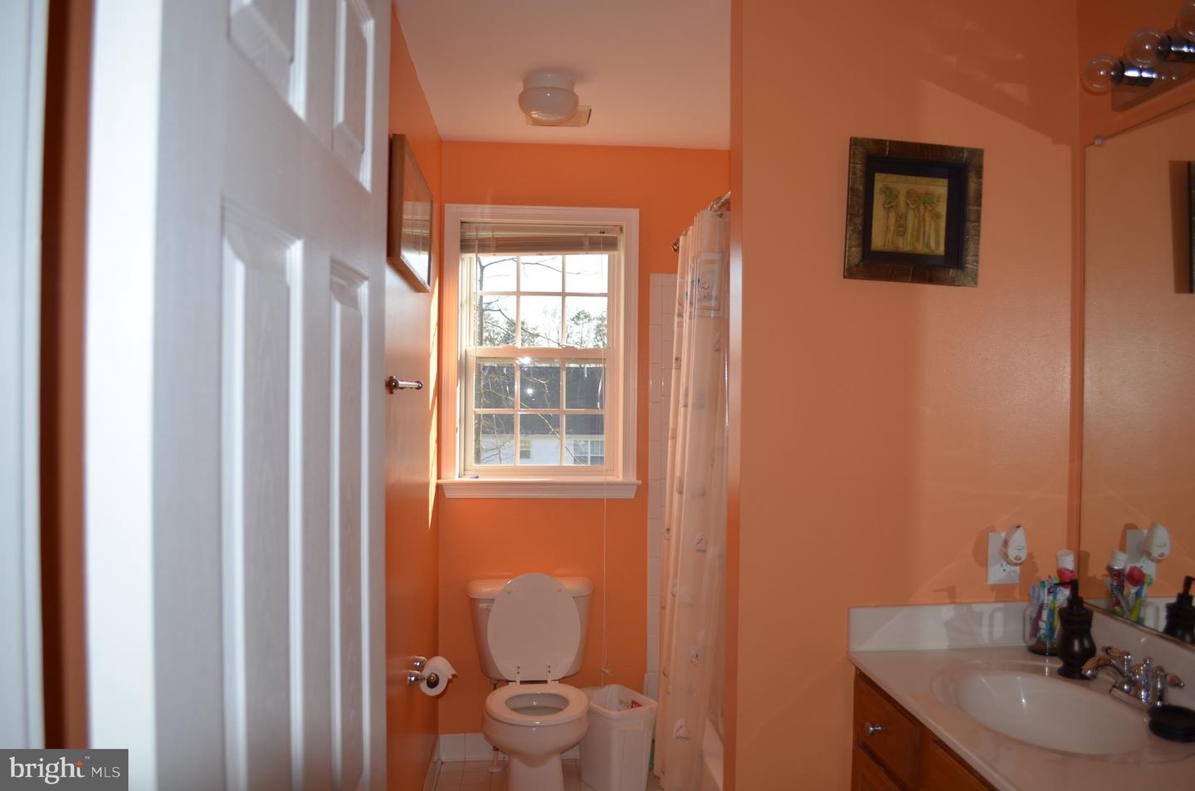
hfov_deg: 67.5
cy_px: 396
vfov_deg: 47.7
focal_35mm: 27
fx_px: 894
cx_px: 598
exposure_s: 1/200
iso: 100
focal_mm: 18
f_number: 3.5
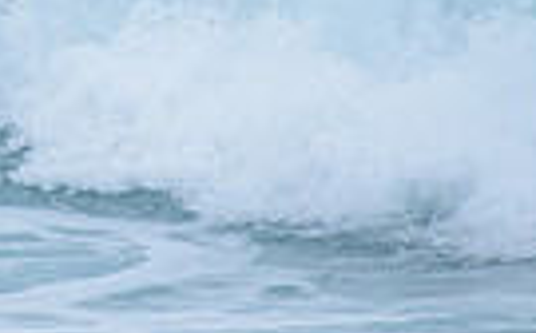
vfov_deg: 0.6
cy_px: -165
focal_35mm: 2190
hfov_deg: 1.0
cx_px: -318
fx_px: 31951
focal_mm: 500
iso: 400
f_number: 5.6
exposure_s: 1/2000
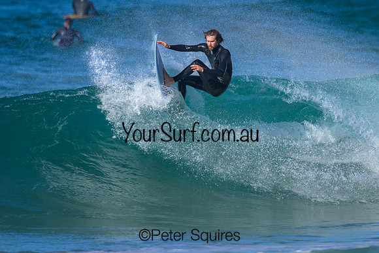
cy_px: 112
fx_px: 11582
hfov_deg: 1.9
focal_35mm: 1100
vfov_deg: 1.3
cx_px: 217
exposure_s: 1/2000
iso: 280
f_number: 6.3
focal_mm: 800
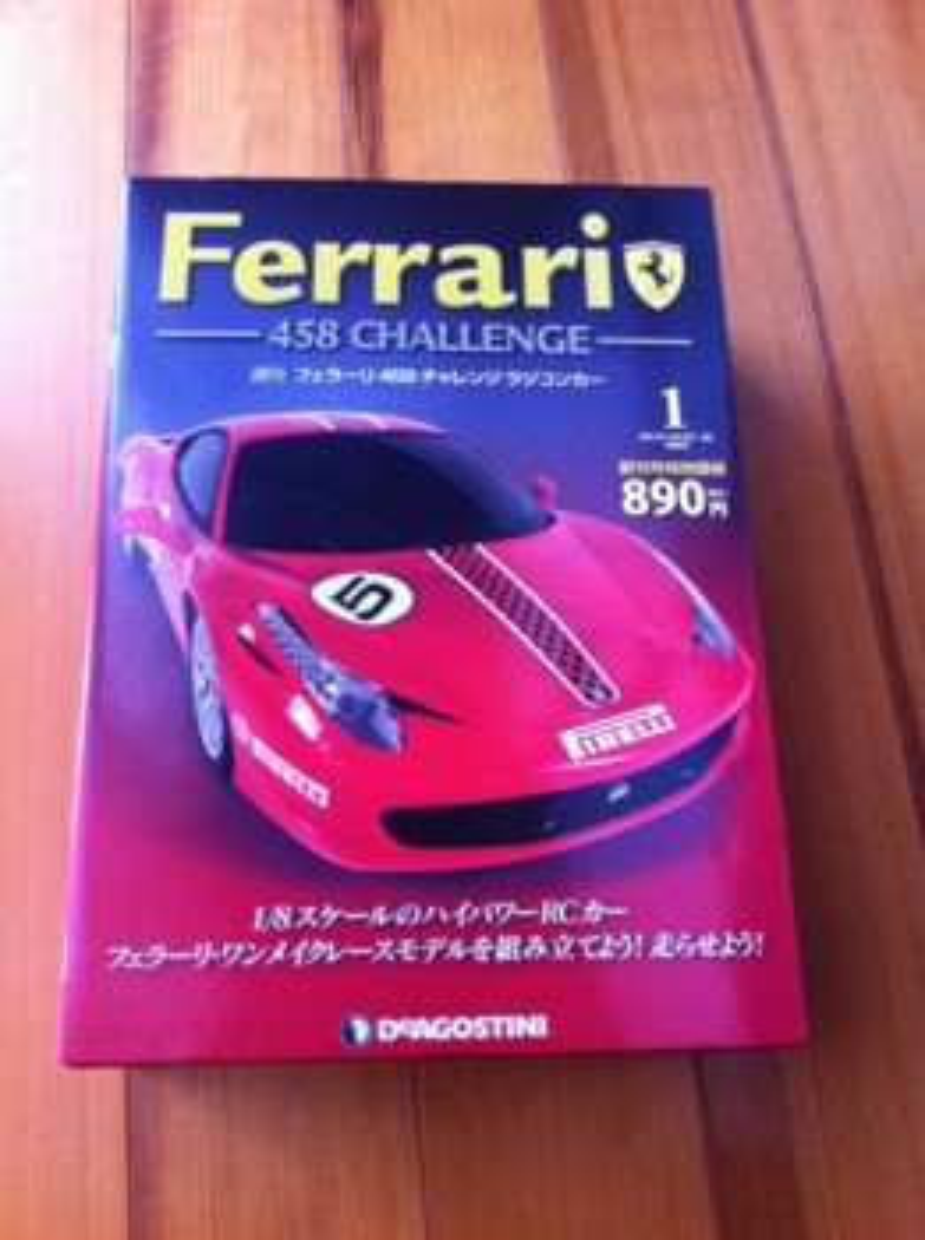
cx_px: 462
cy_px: 620
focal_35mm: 35
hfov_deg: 40.6
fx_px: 1252
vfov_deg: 52.7
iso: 250
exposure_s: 1/15
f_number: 2.8
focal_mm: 3.85
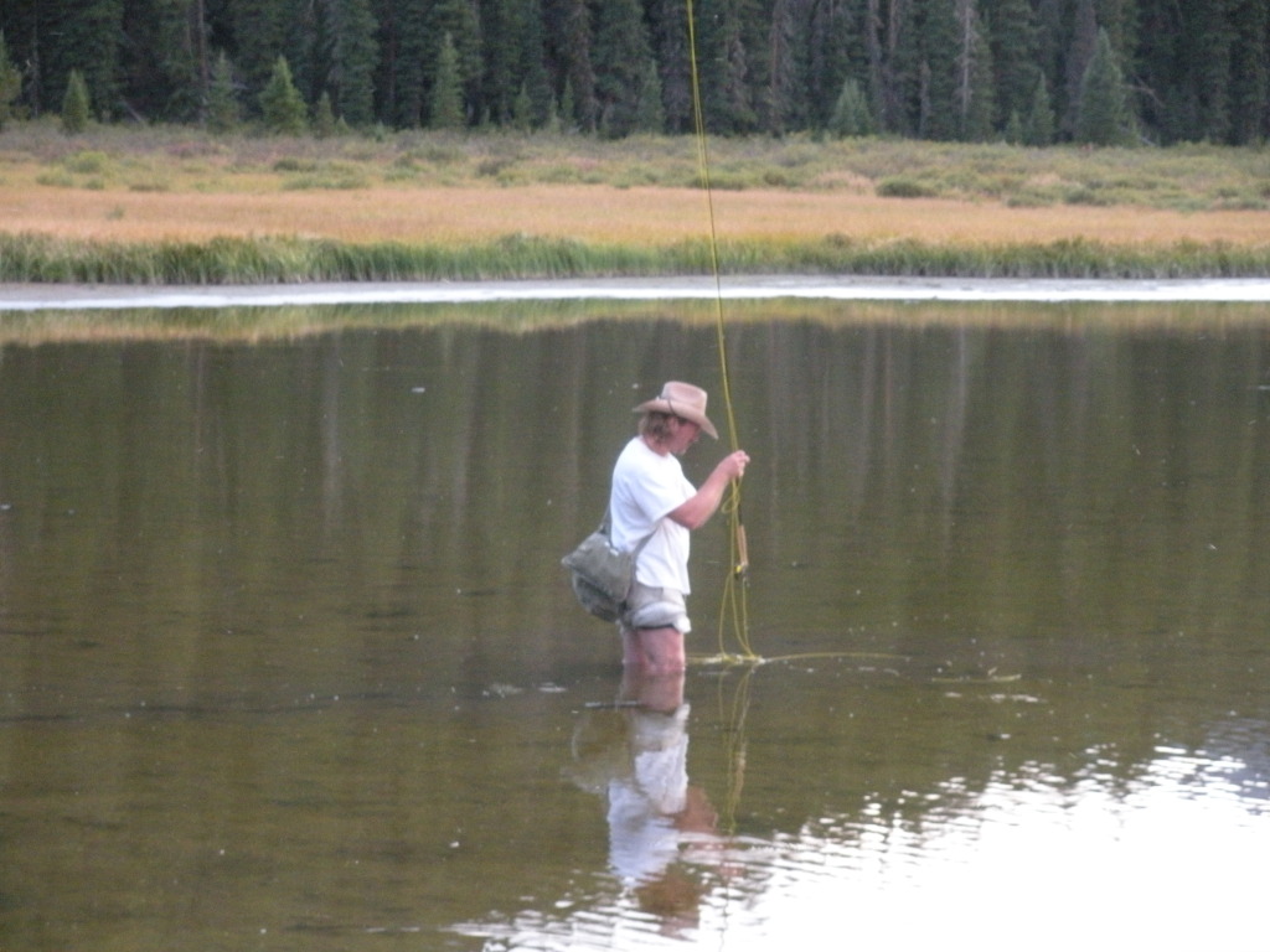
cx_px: 635
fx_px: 4439
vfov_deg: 12.2
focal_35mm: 121
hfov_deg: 16.3
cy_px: 476
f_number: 5.3
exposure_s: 1/78
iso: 475
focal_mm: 21.2
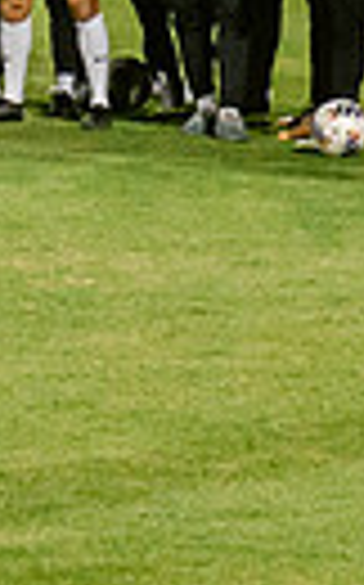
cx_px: -1091
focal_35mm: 640
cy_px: 44
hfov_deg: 2.0
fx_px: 10181
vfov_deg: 3.3
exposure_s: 1/200
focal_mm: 70
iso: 2000
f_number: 4.5
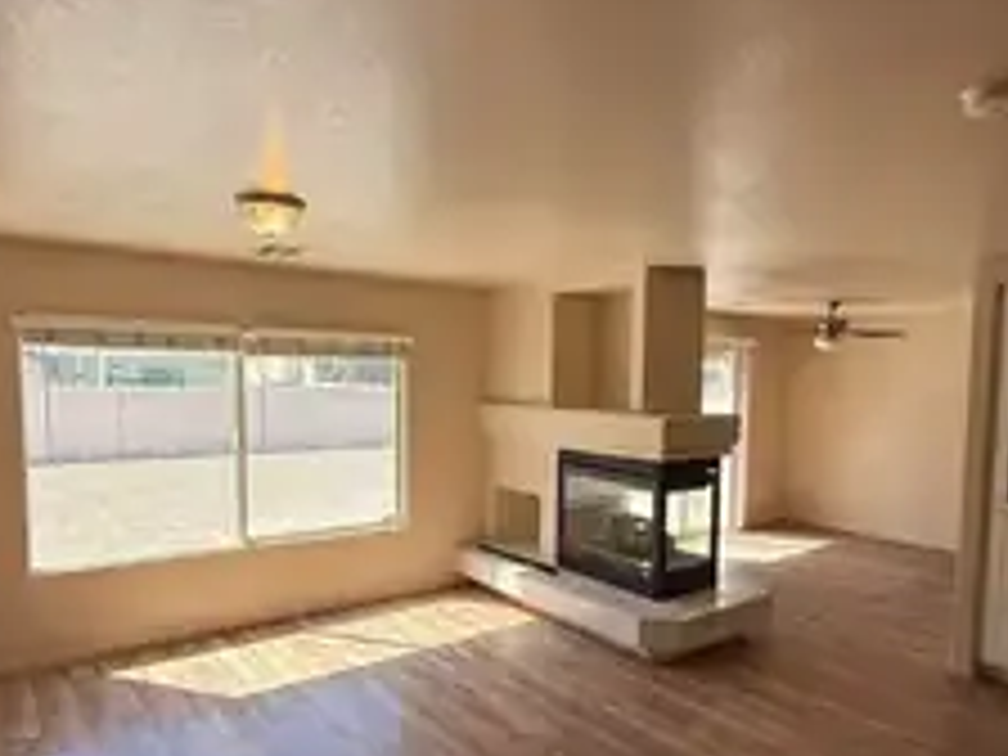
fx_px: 728
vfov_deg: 54.6
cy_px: 436
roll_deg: -1.1
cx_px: 544
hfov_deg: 69.3
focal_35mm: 25
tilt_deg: -3.9
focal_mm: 2.22
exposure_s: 1/413
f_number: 2.2
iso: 50
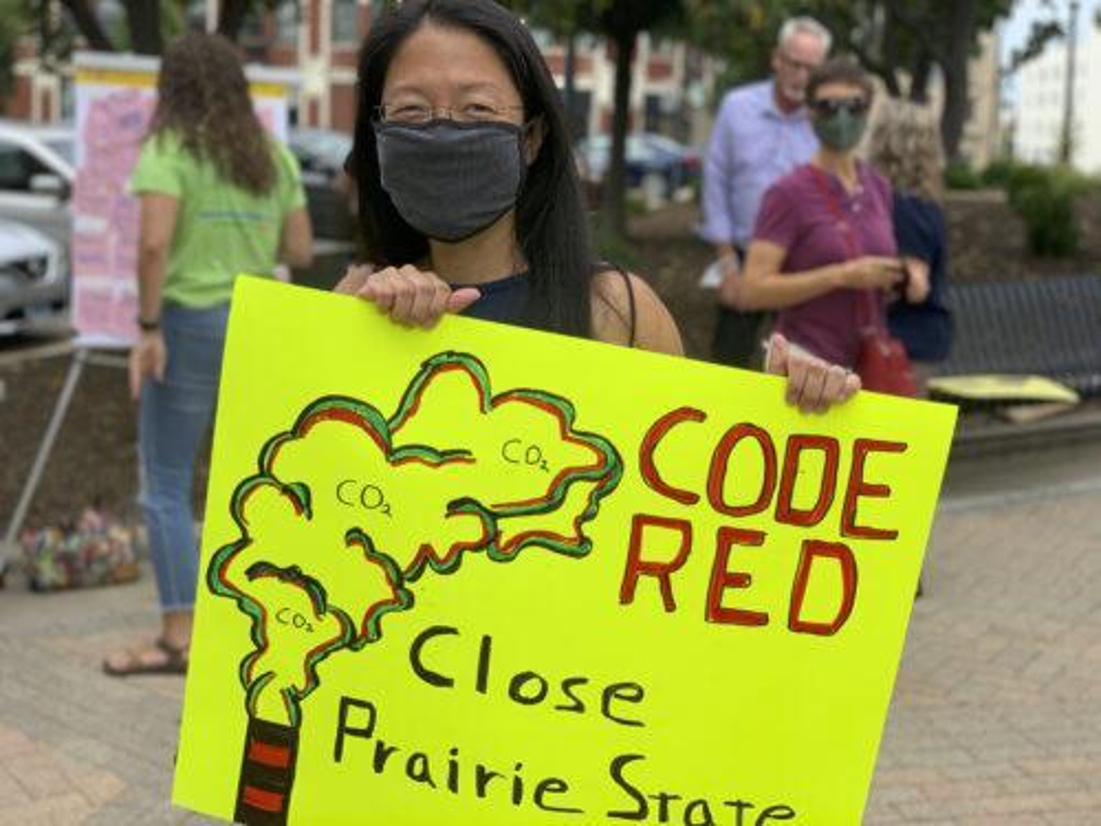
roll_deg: -2.7
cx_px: 550
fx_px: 1654
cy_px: 413
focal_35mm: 52
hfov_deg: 36.8
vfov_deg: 28.0
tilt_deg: -7.6
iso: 16
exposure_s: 1/749
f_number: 2.4
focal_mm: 6
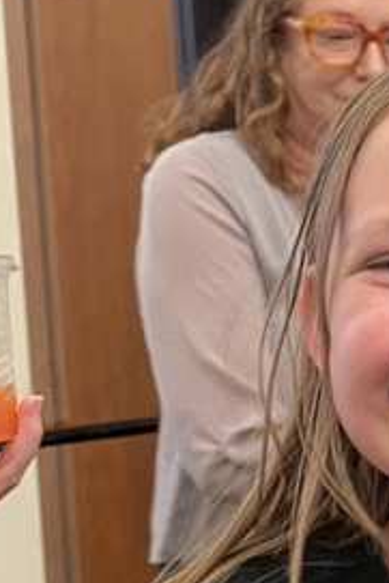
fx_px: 1651
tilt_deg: -4.6
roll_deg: +0.1
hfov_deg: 11.9
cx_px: 797
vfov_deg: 19.6
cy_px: 521
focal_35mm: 102
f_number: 1.6
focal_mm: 4.2
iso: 200
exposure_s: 1/60
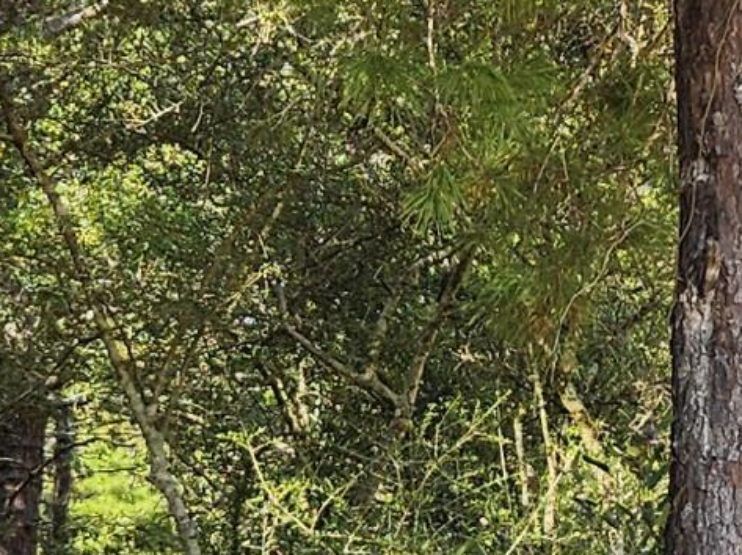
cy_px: 522
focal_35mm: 146
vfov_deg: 10.1
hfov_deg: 13.4
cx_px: 729
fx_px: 3127
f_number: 1.8
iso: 25
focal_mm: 5.4
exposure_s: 1/541
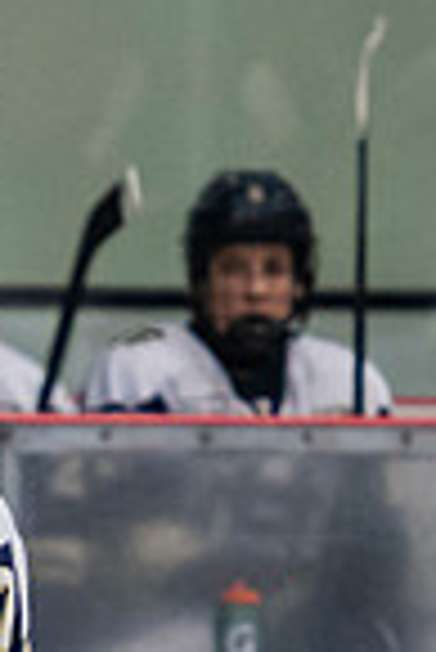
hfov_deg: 1.2
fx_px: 21674
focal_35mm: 1196
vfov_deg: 1.7
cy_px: 818
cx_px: -58
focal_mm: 150
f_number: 3.2
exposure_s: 1/640
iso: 2000
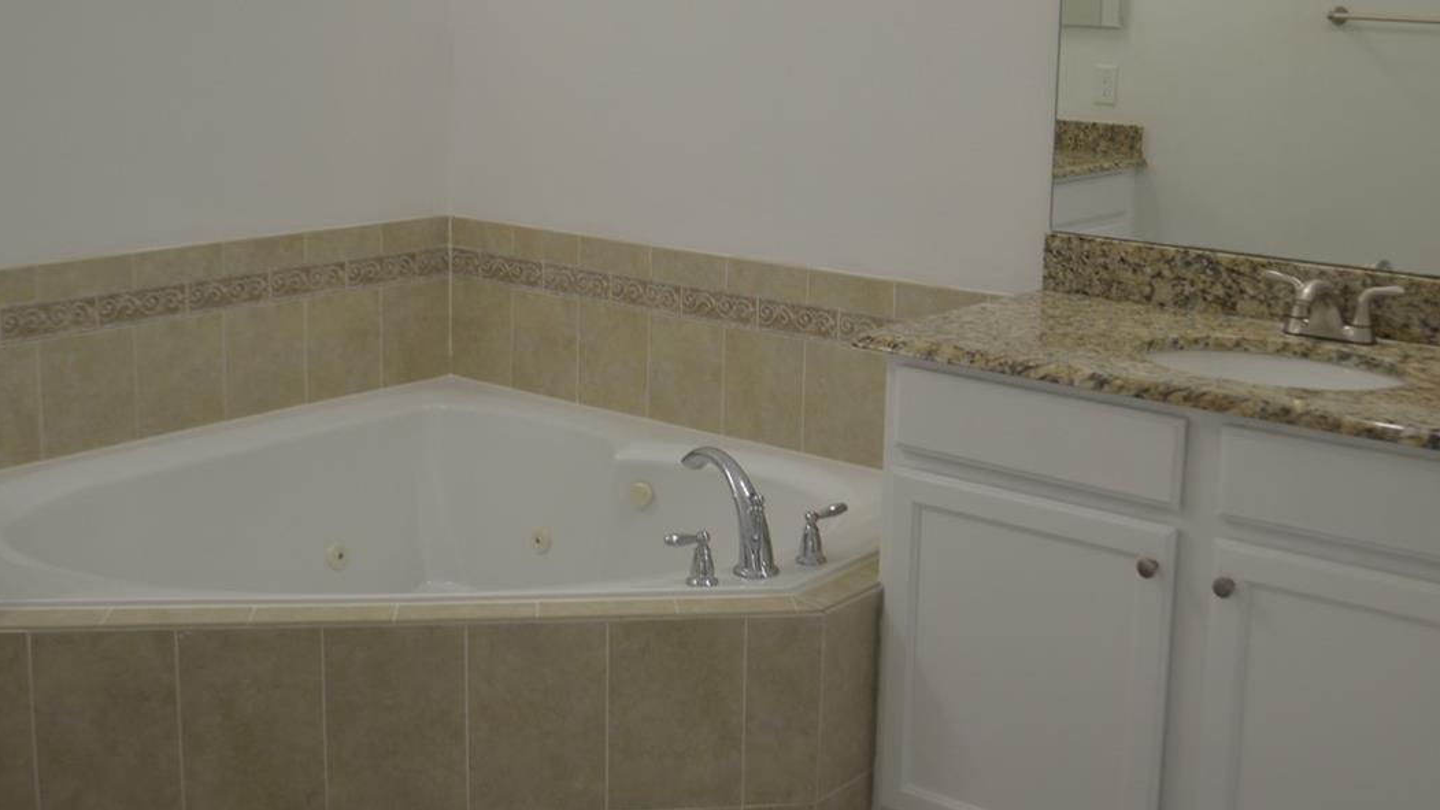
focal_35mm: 43
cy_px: 268
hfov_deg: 47.3
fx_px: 1642
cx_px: 806
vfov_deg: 27.5
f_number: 3.5
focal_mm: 18
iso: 280
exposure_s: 1/125
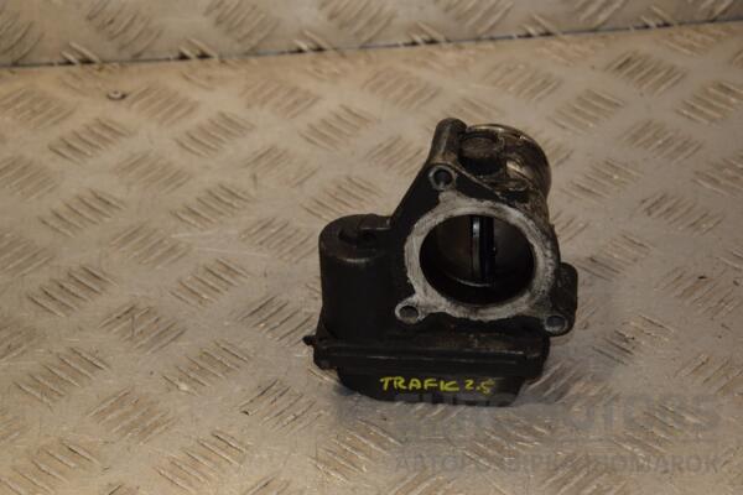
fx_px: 2322
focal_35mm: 112
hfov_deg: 18.2
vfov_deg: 12.2
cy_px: 248
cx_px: 372
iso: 800
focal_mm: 75
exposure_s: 1/200
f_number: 7.1
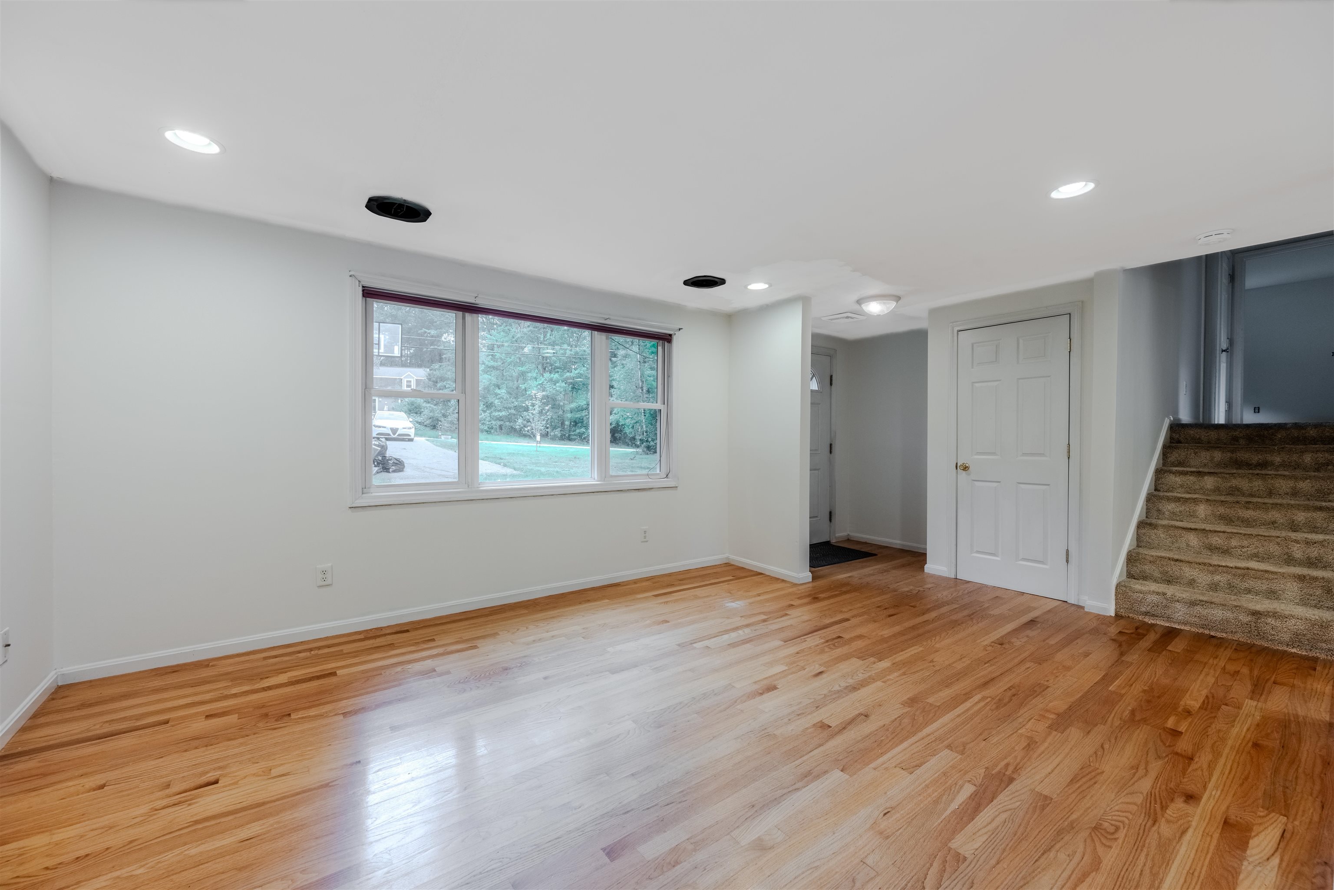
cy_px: 445
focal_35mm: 14
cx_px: 667
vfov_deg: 81.2
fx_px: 519
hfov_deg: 104.3
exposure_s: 1/500
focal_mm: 14
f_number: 7.1
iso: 320
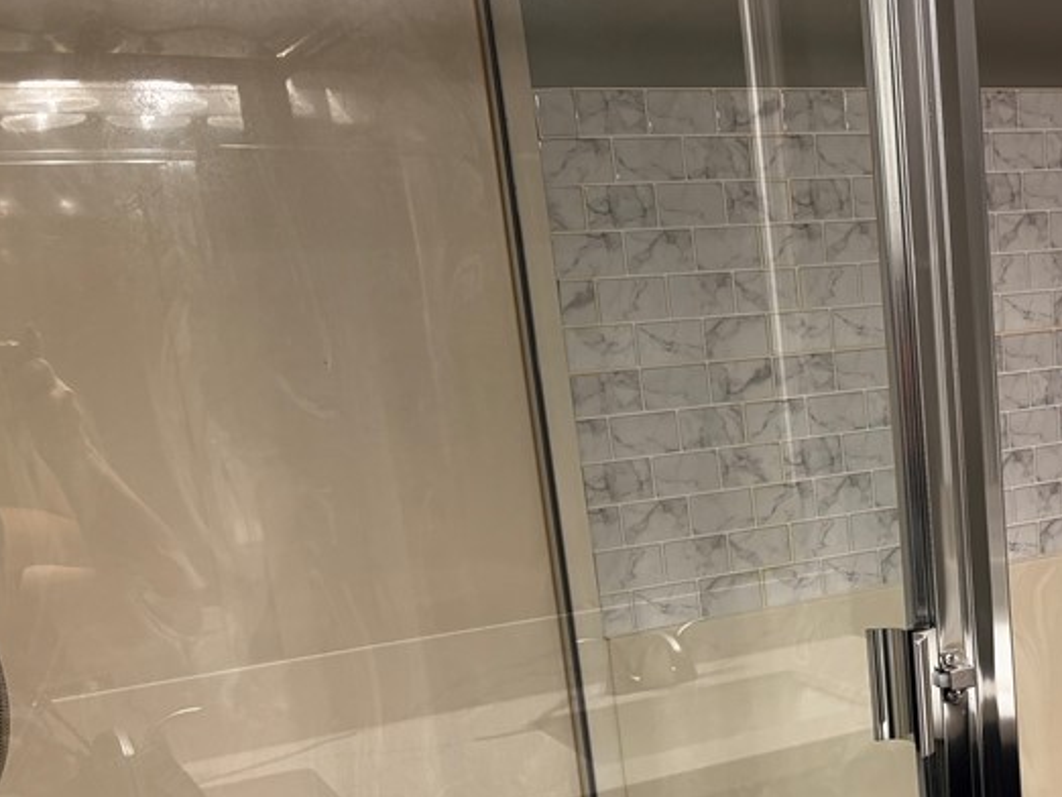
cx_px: 926
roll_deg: +4.6
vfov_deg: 27.8
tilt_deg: -14.6
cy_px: 671
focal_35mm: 51
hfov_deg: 35.6
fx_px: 1565
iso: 100
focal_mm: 5.96
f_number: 1.6
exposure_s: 1/120
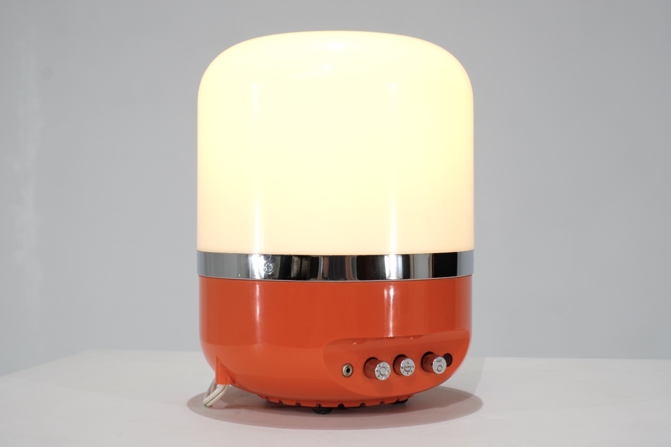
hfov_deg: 37.5
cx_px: 336
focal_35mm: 53
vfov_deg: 25.5
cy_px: 224
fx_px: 988
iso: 800
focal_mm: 35
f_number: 8
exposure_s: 1/80
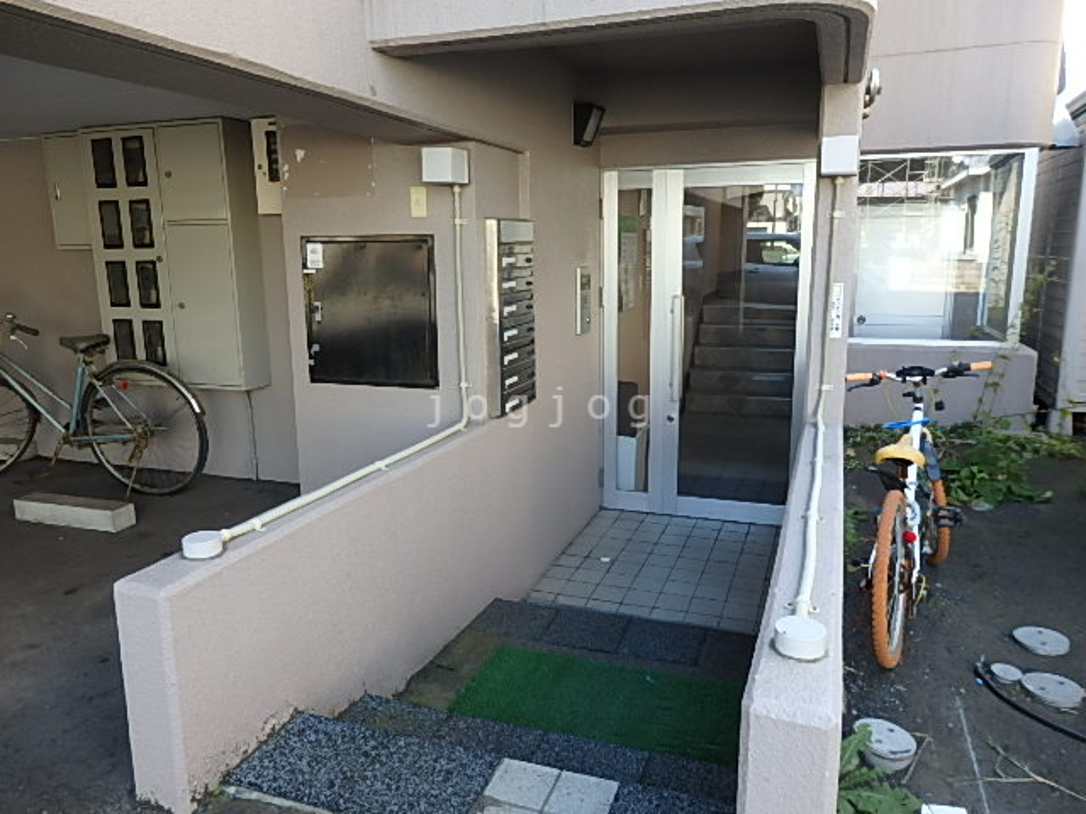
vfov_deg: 54.9
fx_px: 784
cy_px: 407
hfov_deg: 69.4
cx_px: 543
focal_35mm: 25
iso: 125
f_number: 3
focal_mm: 4.5
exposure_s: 1/125
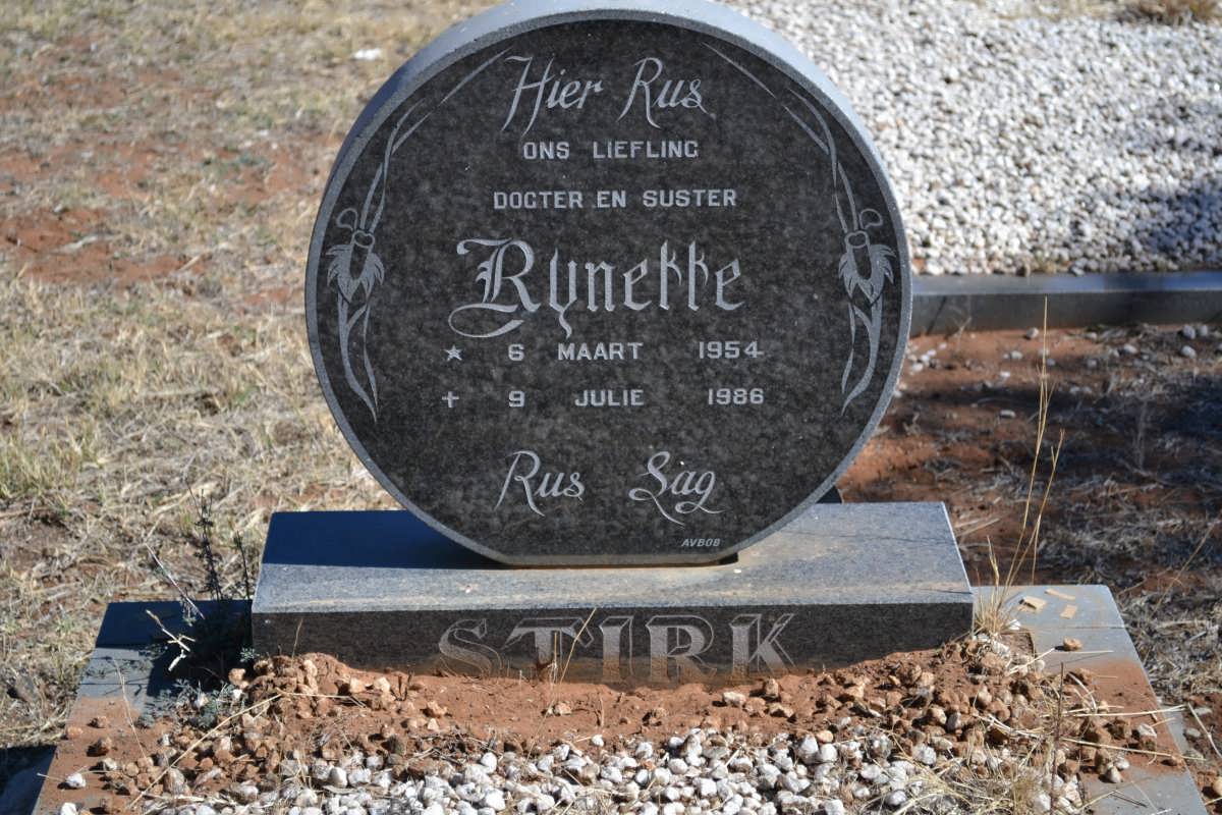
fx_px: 2800
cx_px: 611
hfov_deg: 24.6
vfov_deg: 16.6
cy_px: 408
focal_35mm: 82
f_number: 5.6
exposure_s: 1/125
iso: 140
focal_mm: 55
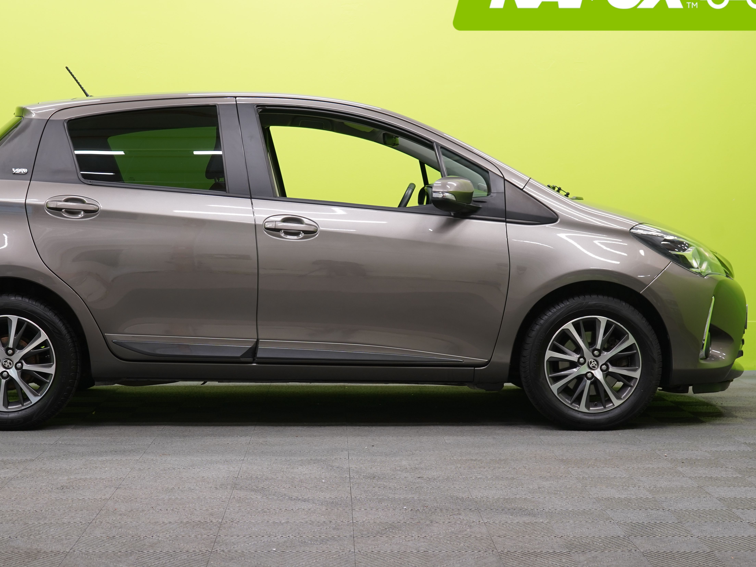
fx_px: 1485
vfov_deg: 21.6
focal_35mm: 68
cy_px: 252
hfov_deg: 28.5
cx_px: 325
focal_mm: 52
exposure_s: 1/25
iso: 400
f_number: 5
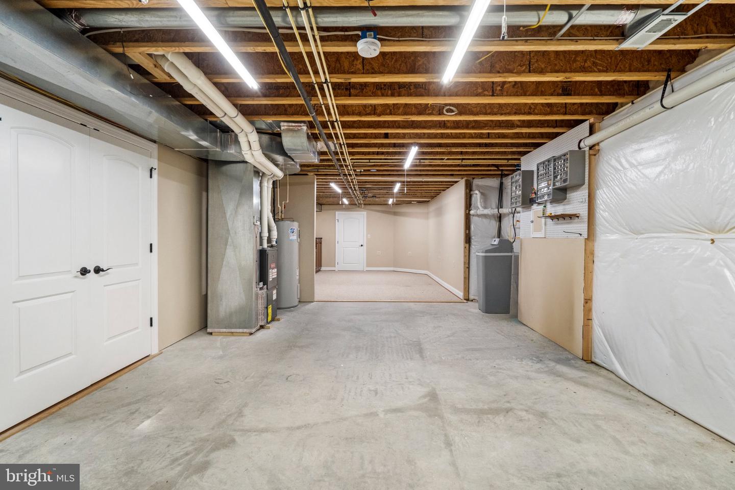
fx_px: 327
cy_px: 245
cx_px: 368
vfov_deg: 73.7
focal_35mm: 16
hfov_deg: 96.7
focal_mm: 16
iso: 2500
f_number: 8
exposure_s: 1/30
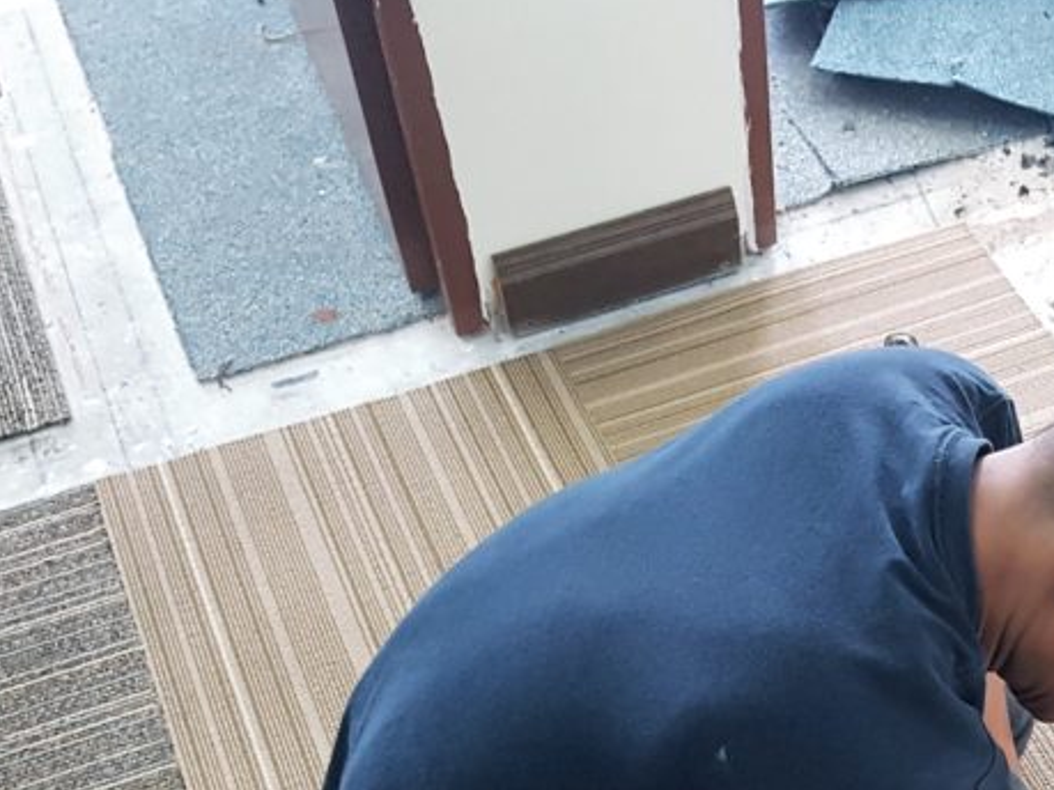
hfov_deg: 32.2
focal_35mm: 58
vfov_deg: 23.9
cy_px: 829
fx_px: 1766
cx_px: 859
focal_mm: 4.2
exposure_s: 1/50
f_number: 1.7
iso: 200
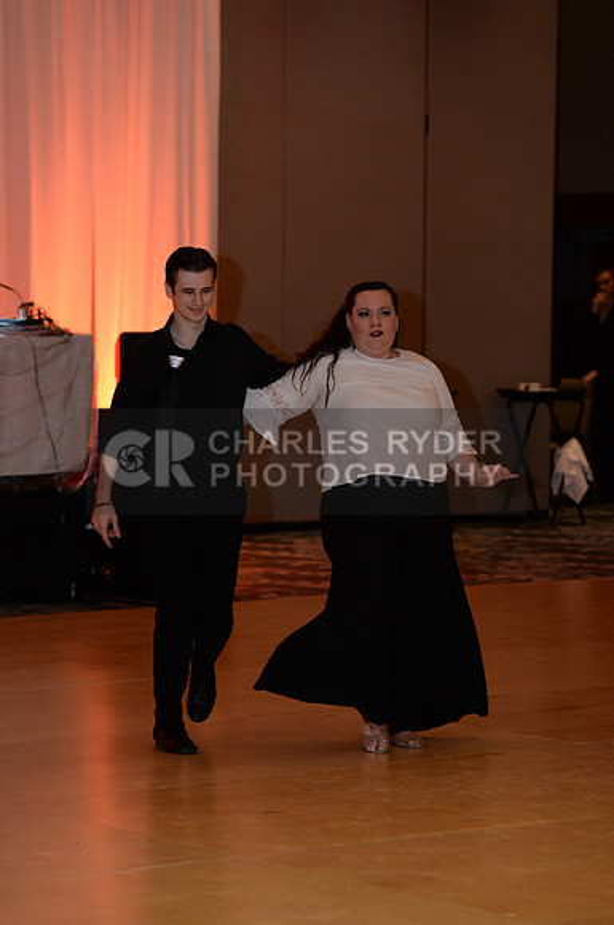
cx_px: 307
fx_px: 4105
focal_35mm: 160
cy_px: 462
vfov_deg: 12.9
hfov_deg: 8.6
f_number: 3.5
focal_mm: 160
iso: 4000
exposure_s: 1/250
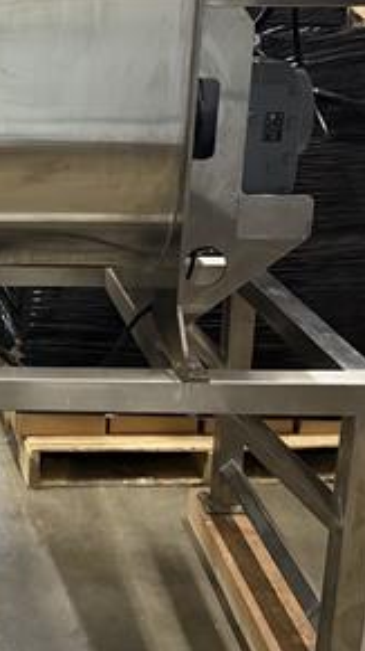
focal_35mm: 60
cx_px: -97
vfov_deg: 34.6
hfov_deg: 18.7
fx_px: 1036
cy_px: 213
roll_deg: -0.1
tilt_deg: -14.1
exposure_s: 1/40
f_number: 1.78
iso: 640
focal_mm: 6.76
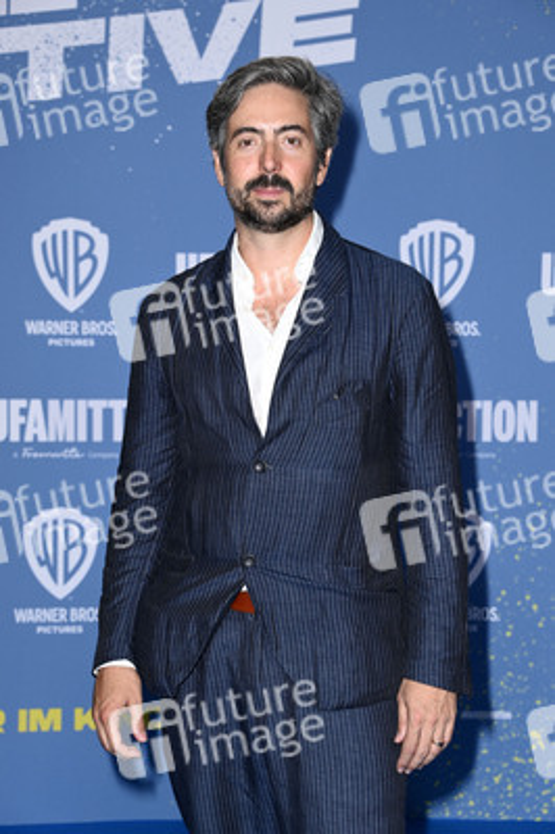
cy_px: 417
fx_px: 2131
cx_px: 278
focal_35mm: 92
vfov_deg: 22.2
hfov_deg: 14.8
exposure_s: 1/250
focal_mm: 92
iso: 1000
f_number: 6.3
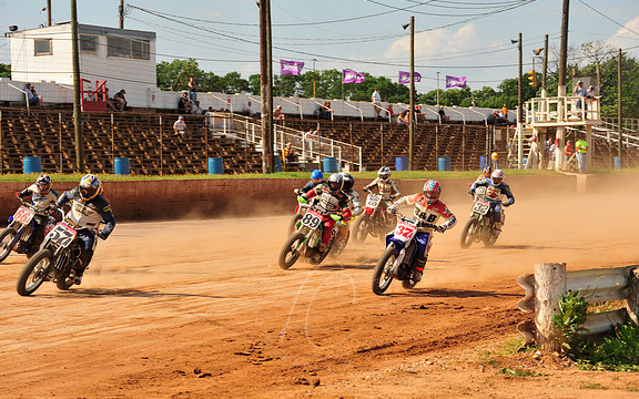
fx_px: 2142
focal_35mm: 123
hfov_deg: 17.0
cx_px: 320
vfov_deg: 10.7
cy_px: 203
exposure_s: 1/400
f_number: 9
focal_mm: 120
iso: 200
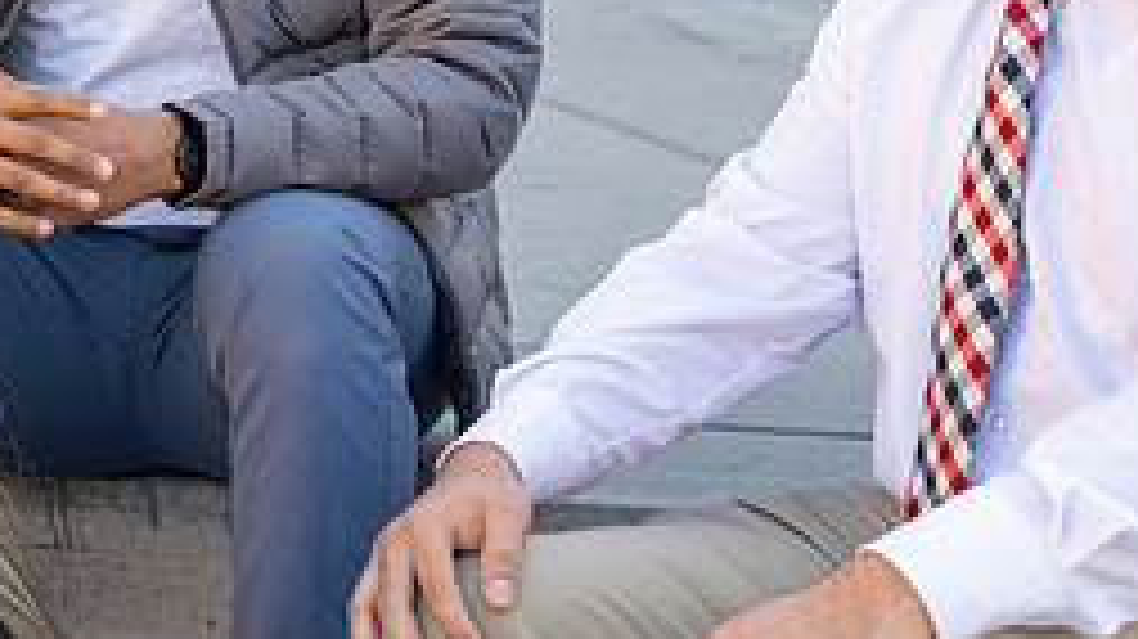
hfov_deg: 17.5
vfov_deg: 10.0
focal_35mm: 120
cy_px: -92
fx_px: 3619
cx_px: 63
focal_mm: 50
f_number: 4.5
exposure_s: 1/400
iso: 500
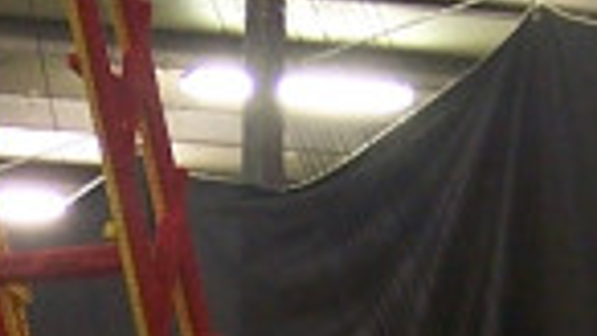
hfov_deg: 7.4
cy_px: 606
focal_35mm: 290
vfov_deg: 4.1
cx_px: 78
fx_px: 4589
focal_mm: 6.3
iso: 80
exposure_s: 1/2
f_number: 2.8
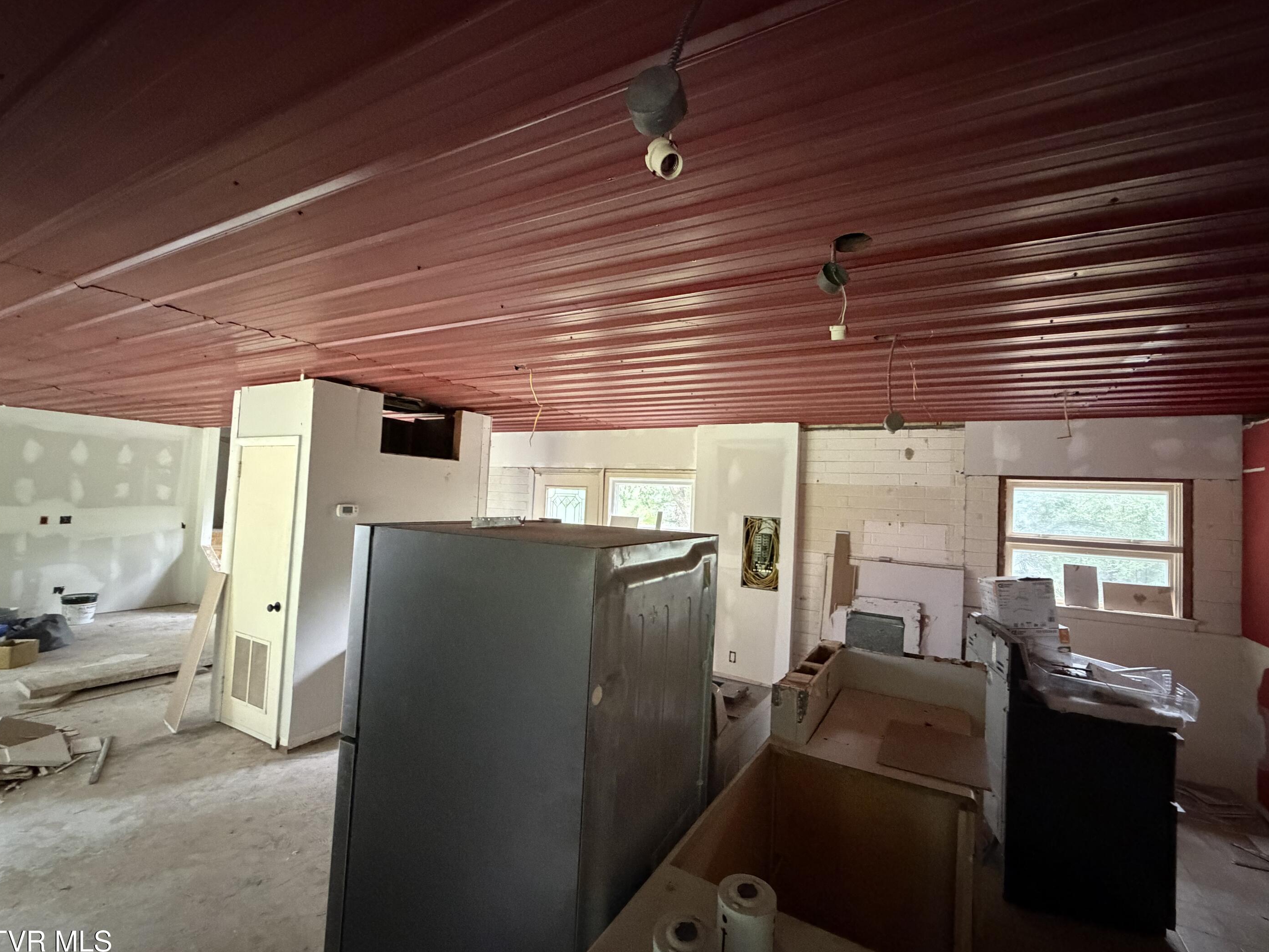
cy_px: 478
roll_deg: -1.9
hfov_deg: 98.1
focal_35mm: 15
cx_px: 667
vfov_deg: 81.7
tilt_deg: +1.7
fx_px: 550
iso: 1250
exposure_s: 1/45
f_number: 2.2
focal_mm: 2.22
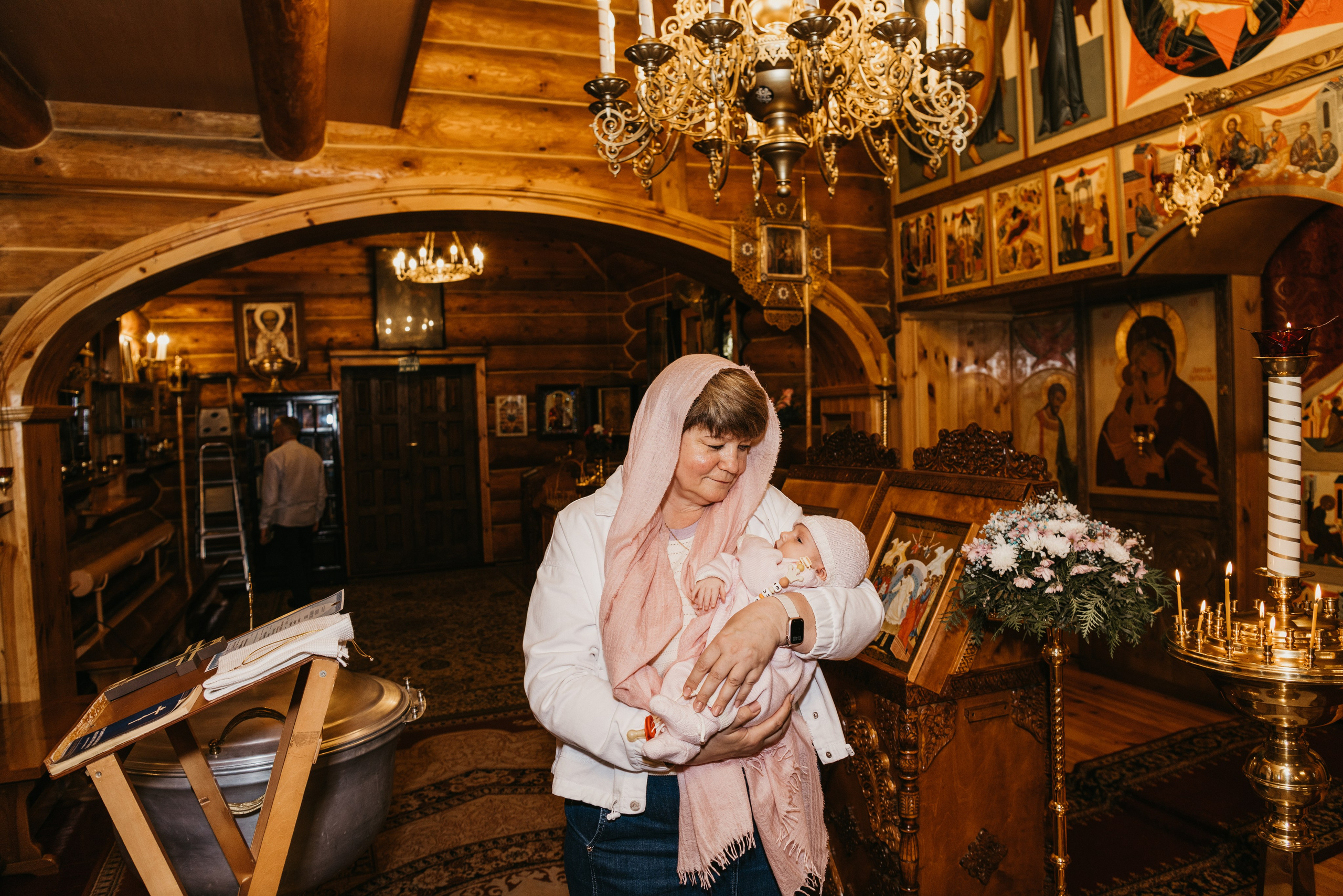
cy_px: 448
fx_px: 895
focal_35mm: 24
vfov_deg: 53.1
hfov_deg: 73.7
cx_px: 672
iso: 320
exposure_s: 1/125
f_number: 4
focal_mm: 24
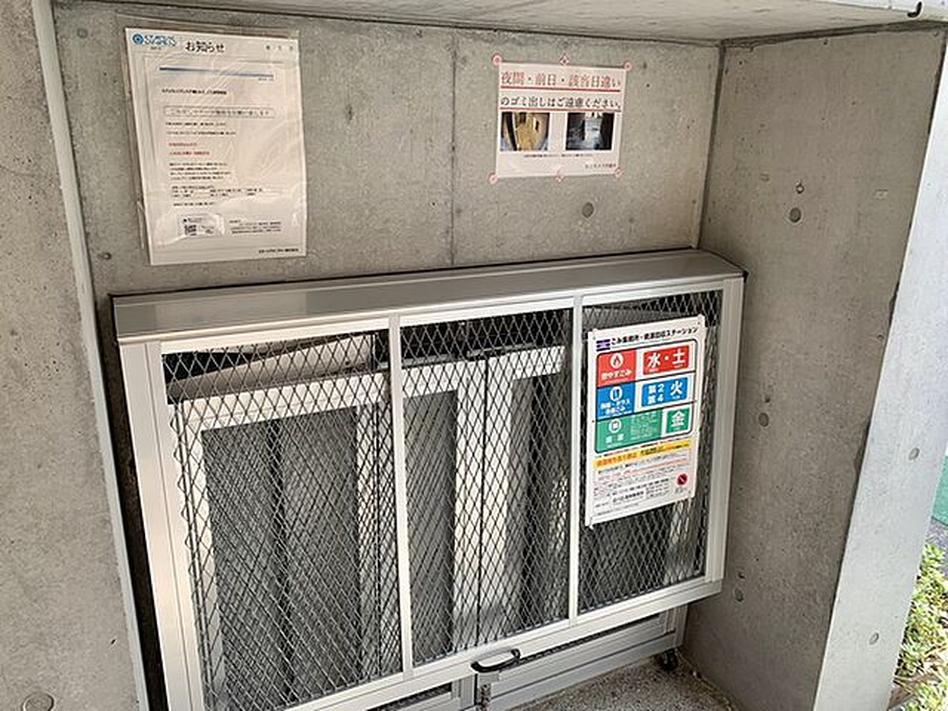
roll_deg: -1.5
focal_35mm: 26
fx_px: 712
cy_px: 356
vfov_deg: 53.1
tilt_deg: -17.6
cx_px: 474
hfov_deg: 67.3
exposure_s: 1/149
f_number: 1.8
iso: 25
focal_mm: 4.25
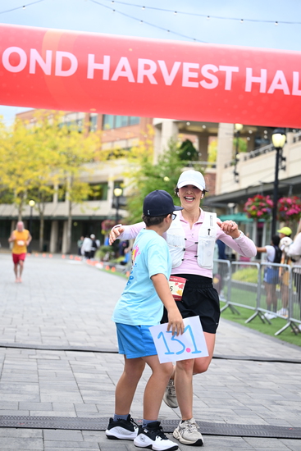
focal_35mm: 70
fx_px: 877
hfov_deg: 19.5
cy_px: 226
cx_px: 150
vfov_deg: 28.8
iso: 640
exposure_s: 1/2000
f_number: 2.8
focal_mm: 70
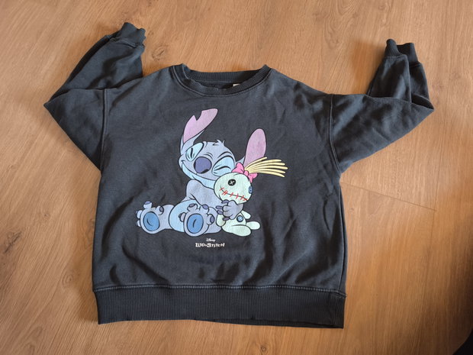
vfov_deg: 58.9
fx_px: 314
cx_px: 236
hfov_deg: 73.9
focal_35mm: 23
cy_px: 178
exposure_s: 1/33.3
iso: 1000
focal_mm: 6.57
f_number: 1.6
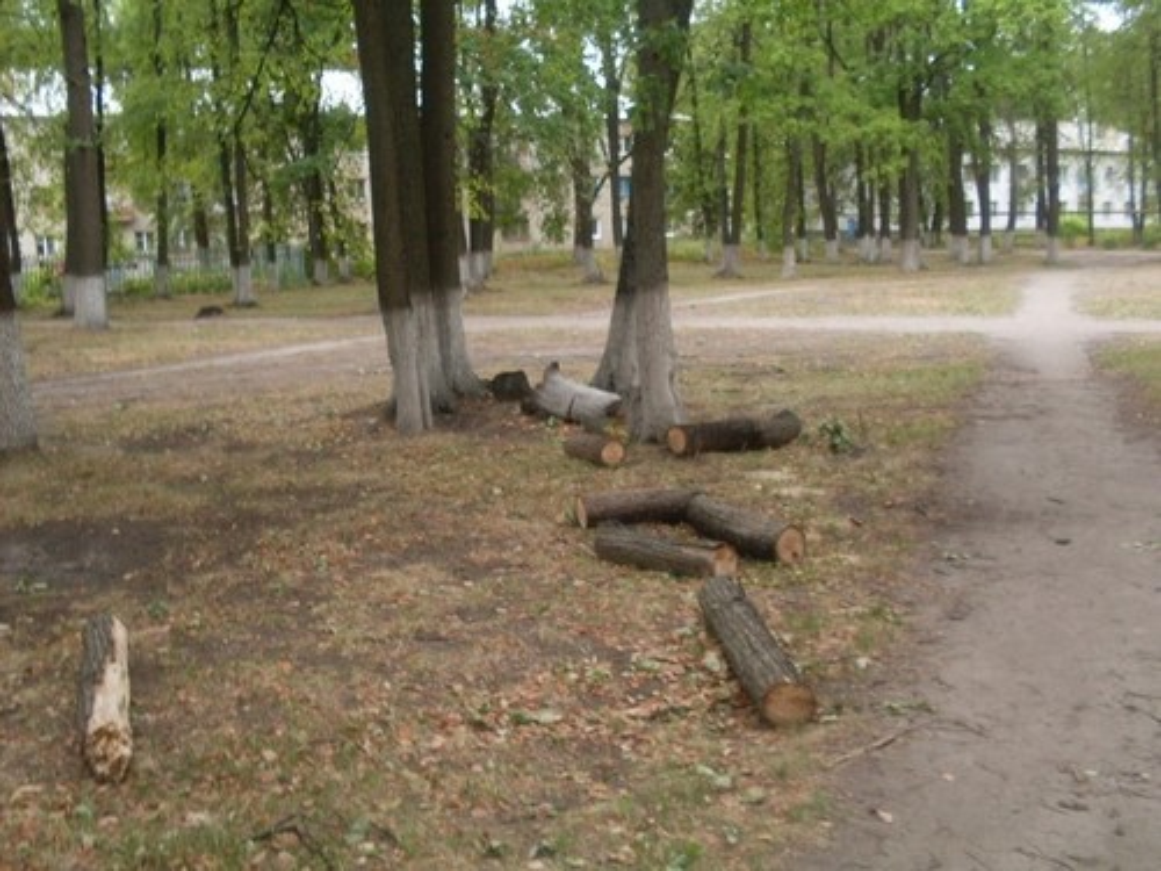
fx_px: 1274
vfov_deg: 37.7
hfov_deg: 49.0
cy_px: 436
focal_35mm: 38
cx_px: 580
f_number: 2.8
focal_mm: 6.3
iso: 80
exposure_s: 1/125
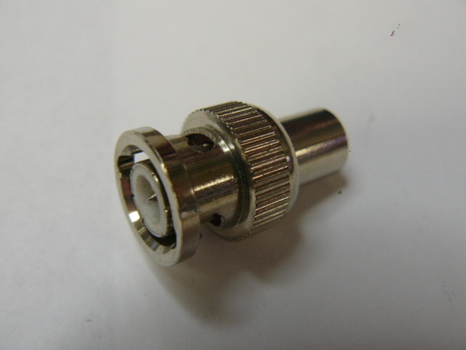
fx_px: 485
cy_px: 175
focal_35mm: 36
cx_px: 233
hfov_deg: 51.4
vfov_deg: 39.7
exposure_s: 1/30
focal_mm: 6
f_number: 2.8
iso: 100
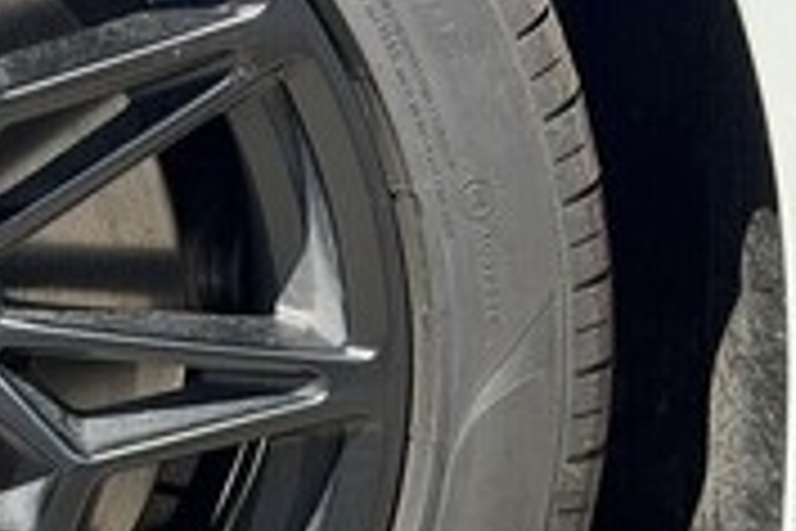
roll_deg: +1.8
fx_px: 3427
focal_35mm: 155
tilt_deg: -13.3
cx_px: -373
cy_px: 304
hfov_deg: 12.6
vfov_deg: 8.9
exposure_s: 1/1543
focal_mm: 6.76
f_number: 1.78
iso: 100
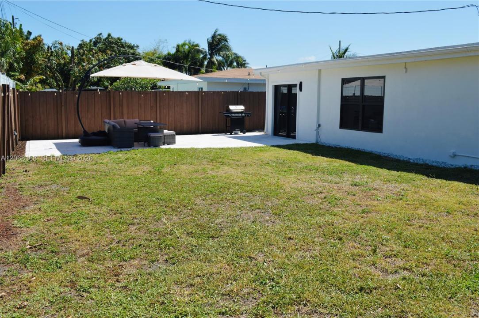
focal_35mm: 33
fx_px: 439
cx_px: 240
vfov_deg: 39.9
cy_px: 159
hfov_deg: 57.3
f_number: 9
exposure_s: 1/320
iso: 100
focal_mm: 22
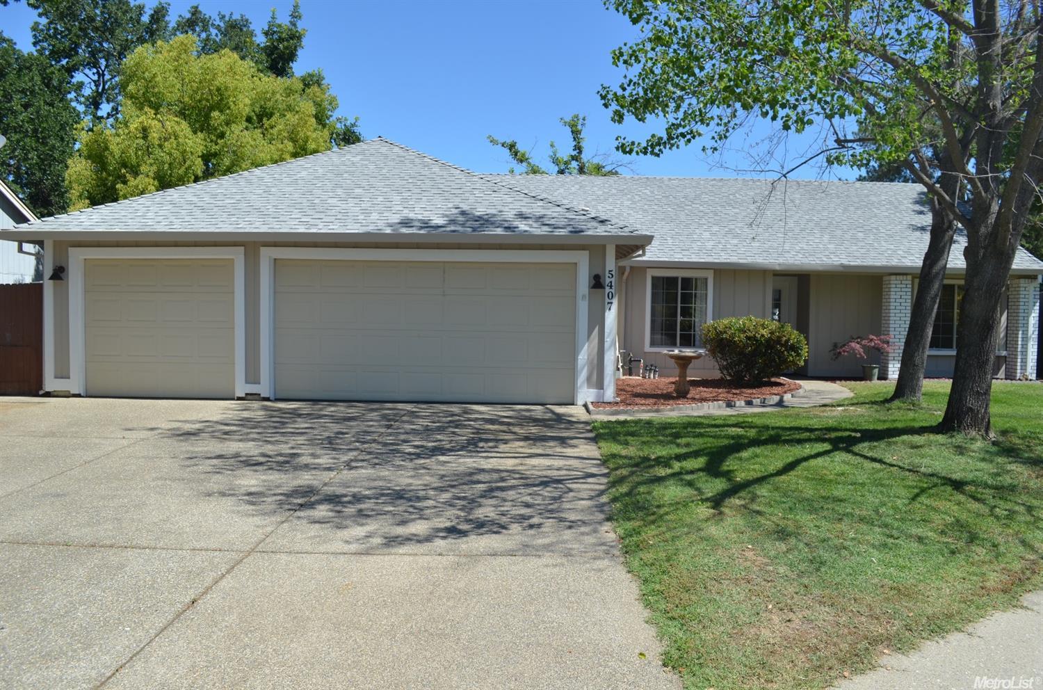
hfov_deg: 67.5
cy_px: 345
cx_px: 522
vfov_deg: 47.7
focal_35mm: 27
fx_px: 780
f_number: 8
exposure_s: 1/250
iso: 100
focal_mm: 18
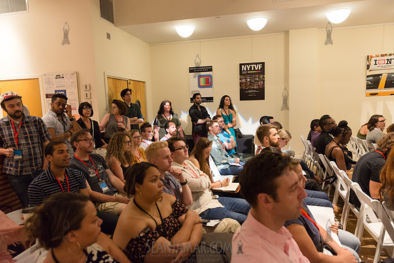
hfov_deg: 73.7
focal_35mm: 24
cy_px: 132
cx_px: 197
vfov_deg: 53.2
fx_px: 263
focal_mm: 24
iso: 3200
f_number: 3.5
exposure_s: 1/200
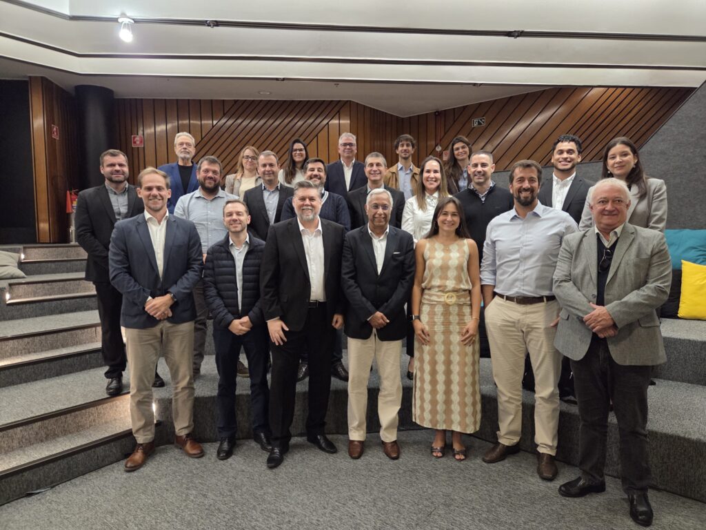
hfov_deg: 73.9
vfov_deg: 58.9
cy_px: 265
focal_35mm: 23
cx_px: 353
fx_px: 469
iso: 1000
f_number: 1.8
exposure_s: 1/120
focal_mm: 5.4
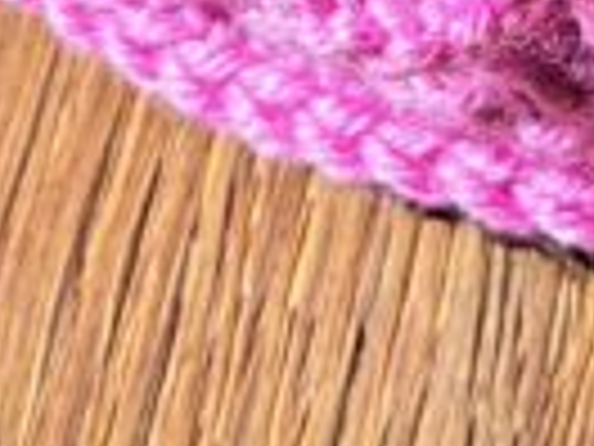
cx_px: 392
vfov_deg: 7.5
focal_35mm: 186
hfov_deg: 10.6
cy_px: -635
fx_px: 3192
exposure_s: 1/565
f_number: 1.8
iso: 50
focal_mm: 5.23
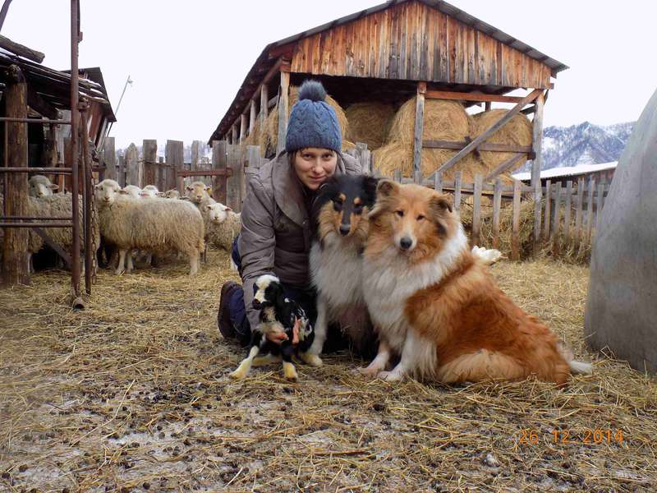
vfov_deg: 38.7
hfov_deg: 50.1
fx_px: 702
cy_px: 246
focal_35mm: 37
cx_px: 328
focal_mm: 6.6
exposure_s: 1/60
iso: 80
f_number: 3.5
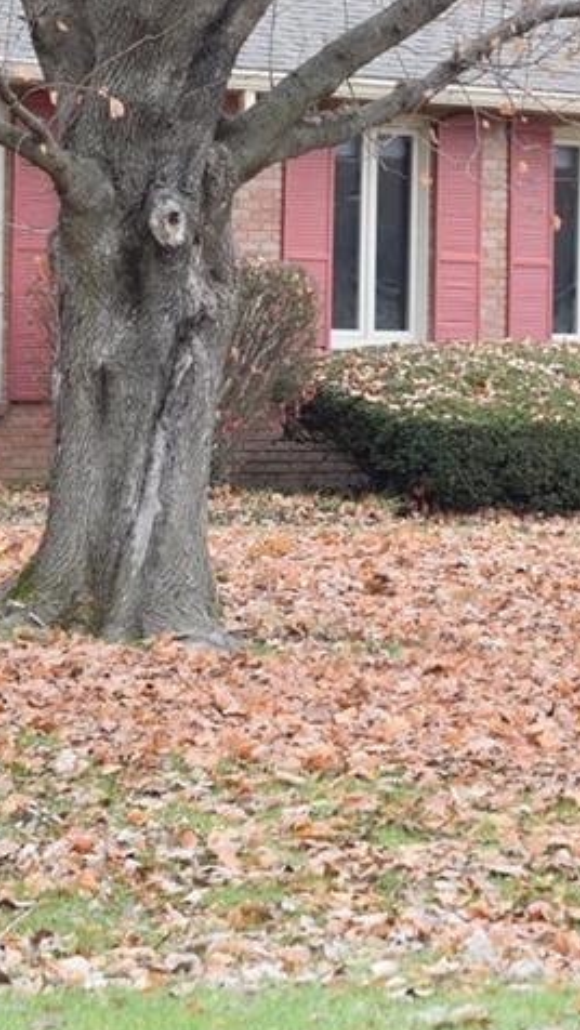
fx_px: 4617
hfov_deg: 7.2
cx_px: 558
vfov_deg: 12.7
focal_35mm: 169
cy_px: 305
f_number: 3.5
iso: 800
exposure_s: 1/800
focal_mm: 50
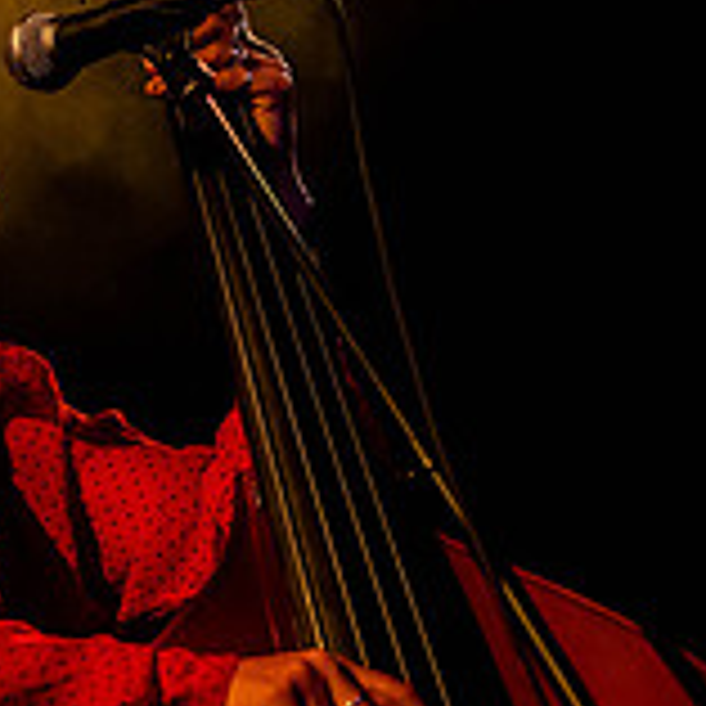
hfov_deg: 11.1
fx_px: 3623
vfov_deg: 11.1
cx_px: 414
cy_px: 245
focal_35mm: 157
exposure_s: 1/200
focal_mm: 50
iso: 1250
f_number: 2.2
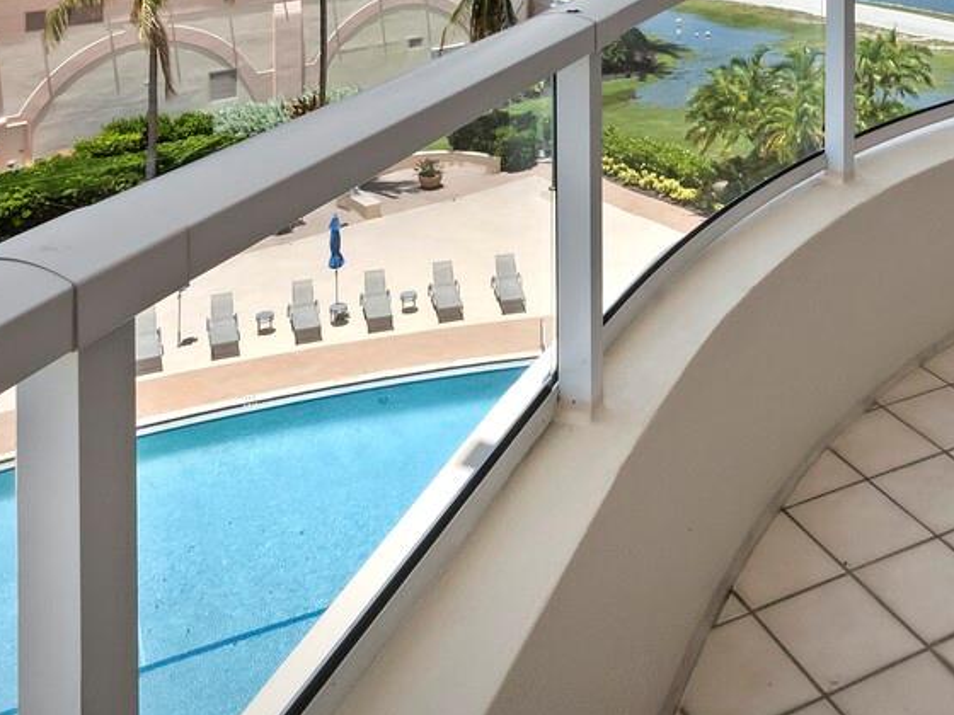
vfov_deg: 29.6
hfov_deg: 45.9
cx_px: 656
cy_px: -191
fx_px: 1102
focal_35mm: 40
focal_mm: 7
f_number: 11
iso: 400
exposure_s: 1/320
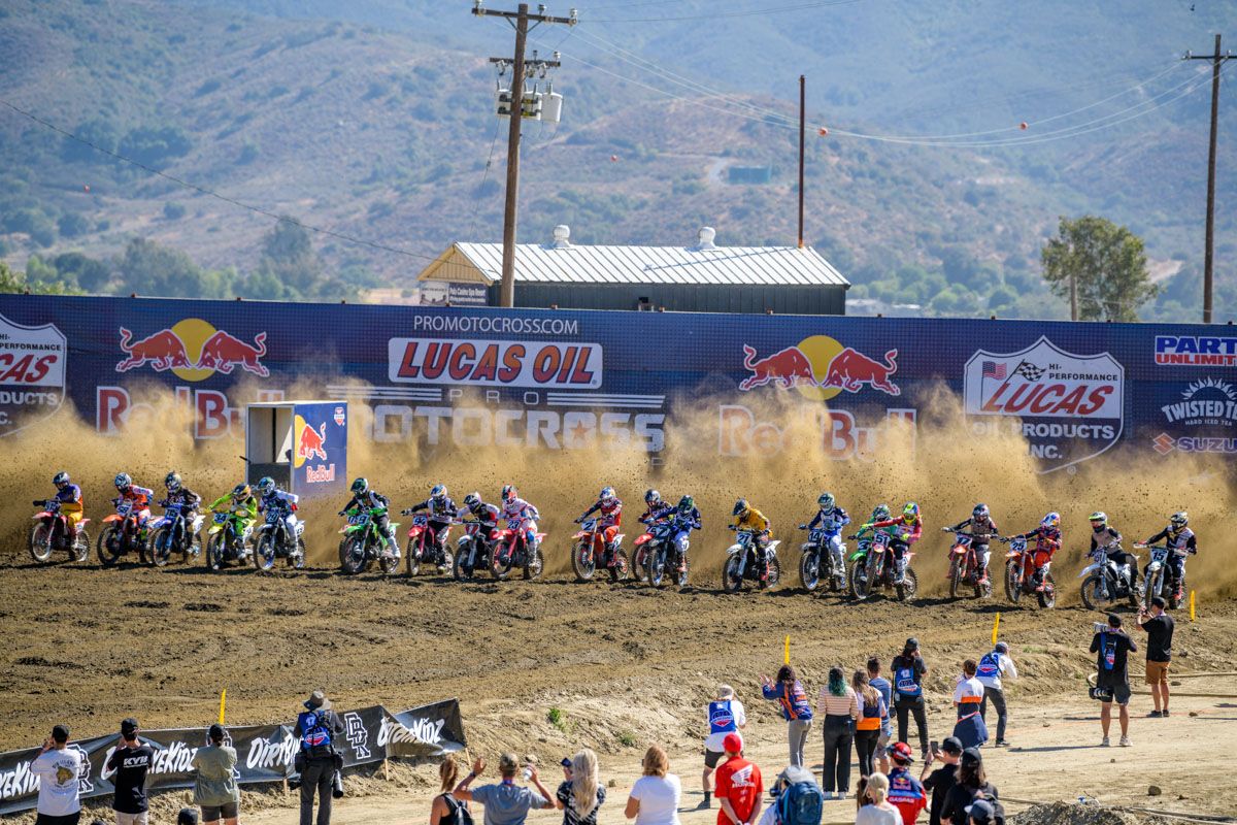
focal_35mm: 200
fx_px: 6872
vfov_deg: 6.9
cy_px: 412
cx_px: 618
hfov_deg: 10.3
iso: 140
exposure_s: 1/1600
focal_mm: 200
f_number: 4
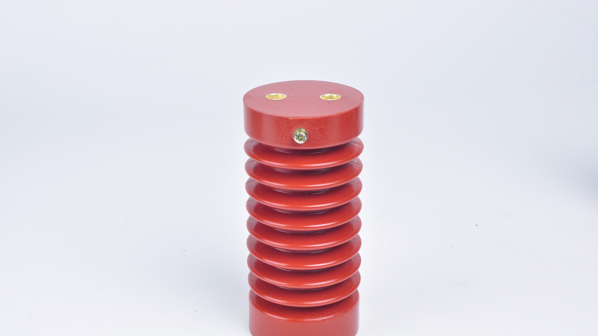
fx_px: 880
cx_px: 298
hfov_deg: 37.5
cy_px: 193
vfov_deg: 21.6
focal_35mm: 56
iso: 320
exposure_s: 1/30
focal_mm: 35
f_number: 9.5
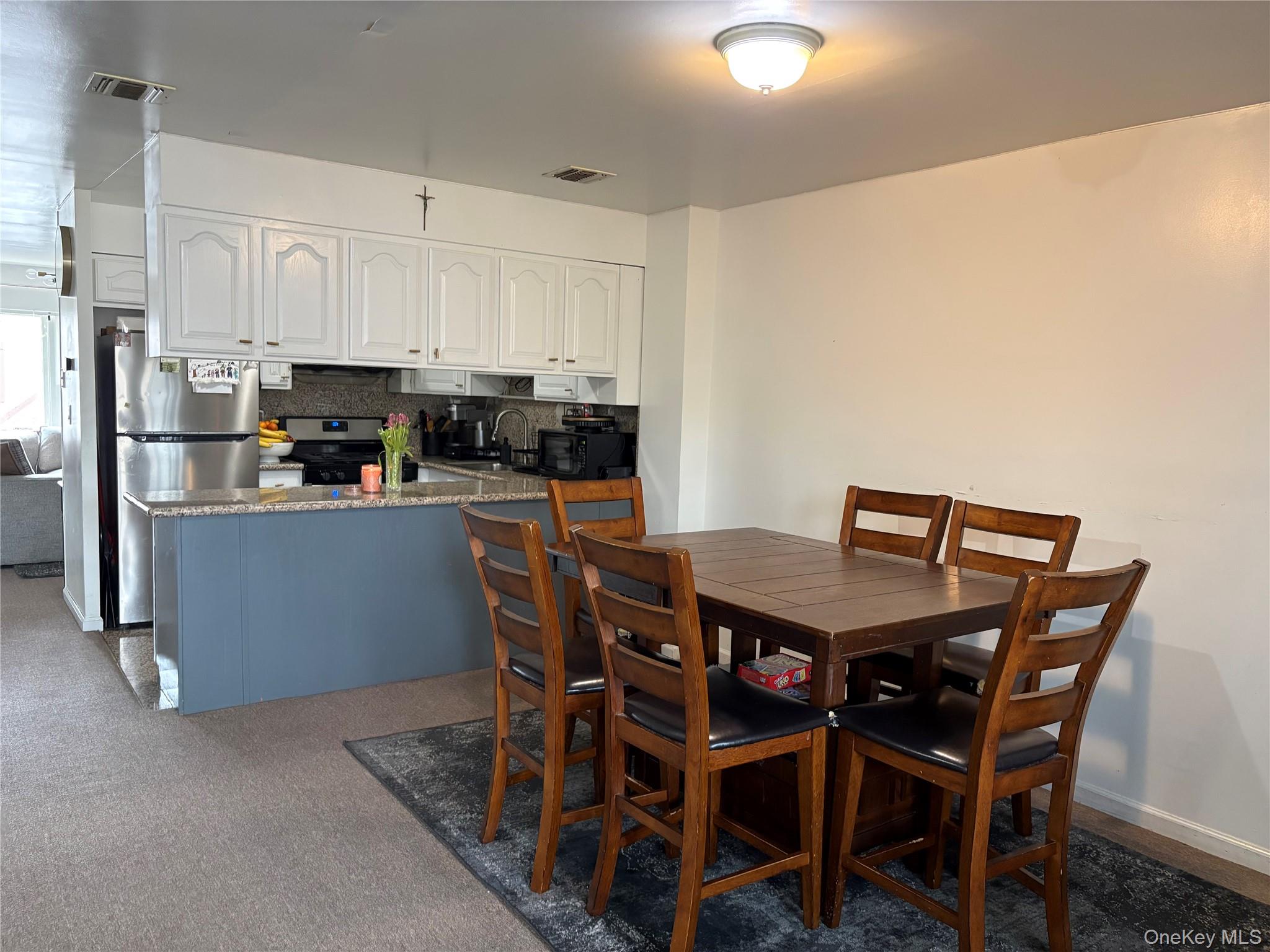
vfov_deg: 53.1
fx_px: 954
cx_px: 635
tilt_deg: -5.5
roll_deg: -1.5
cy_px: 476
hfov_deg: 67.3
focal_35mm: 26
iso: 250
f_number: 1.6
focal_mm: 5.96
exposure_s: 1/60
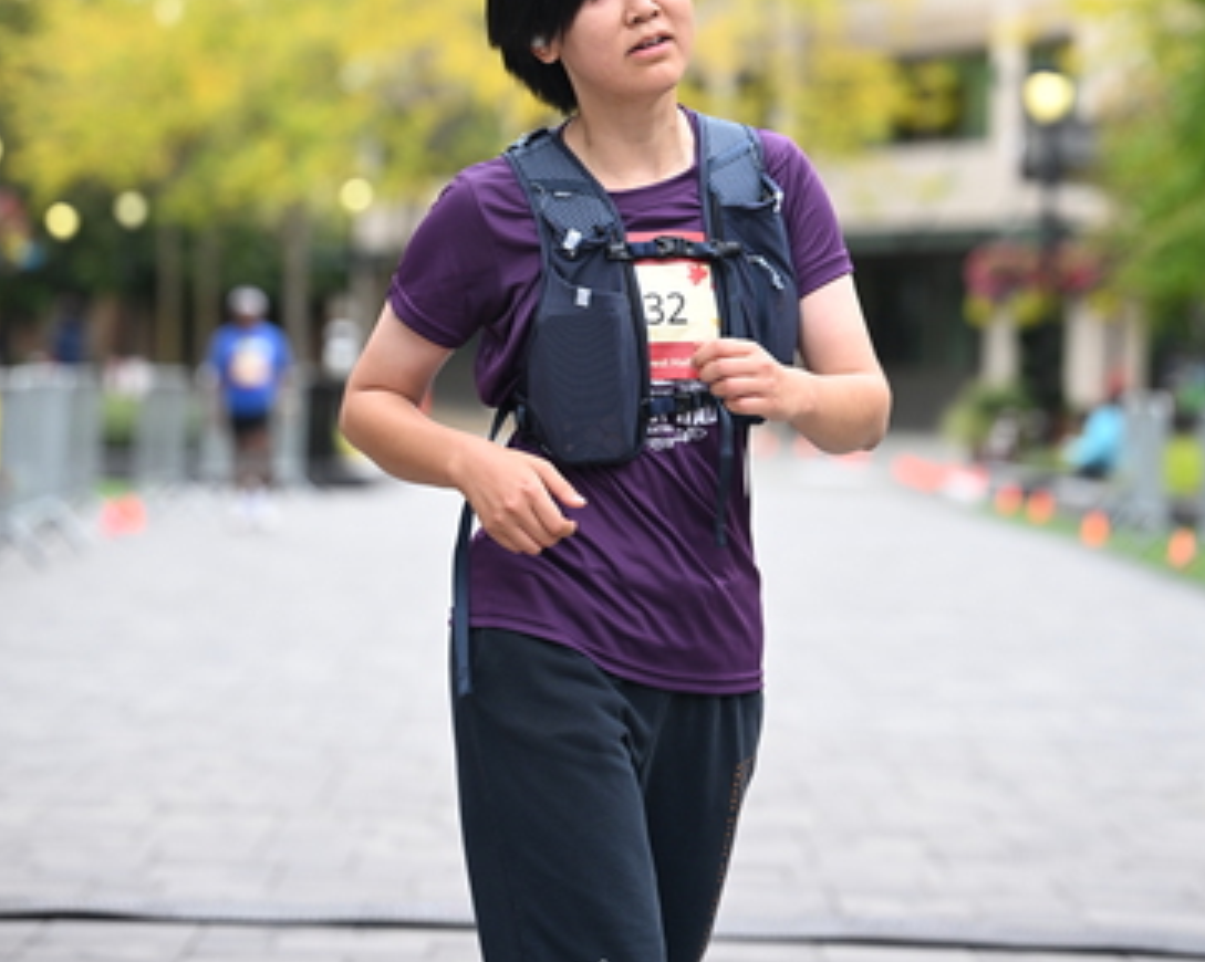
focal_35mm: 131
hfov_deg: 14.7
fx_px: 4669
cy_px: 169
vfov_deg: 11.7
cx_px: 602
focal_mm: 92
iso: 640
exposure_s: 1/1600
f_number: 2.8
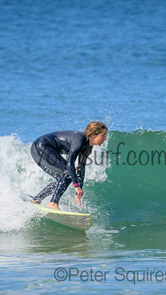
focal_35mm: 1263
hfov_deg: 1.0
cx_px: 113
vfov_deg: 1.7
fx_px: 9868
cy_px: 148
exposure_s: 1/1600
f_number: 11
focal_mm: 800
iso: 2200
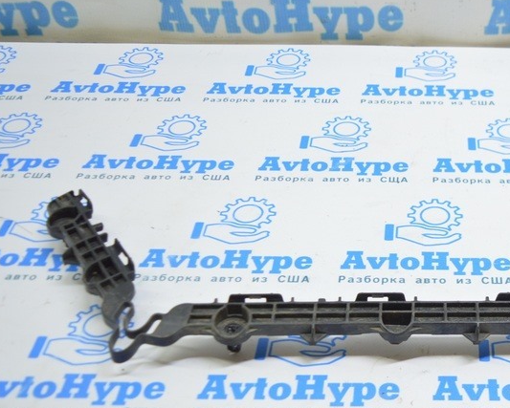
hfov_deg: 33.3
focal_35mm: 54
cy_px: 266
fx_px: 816
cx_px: 437
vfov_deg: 28.0
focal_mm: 20
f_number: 3.8
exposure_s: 1/50
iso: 400
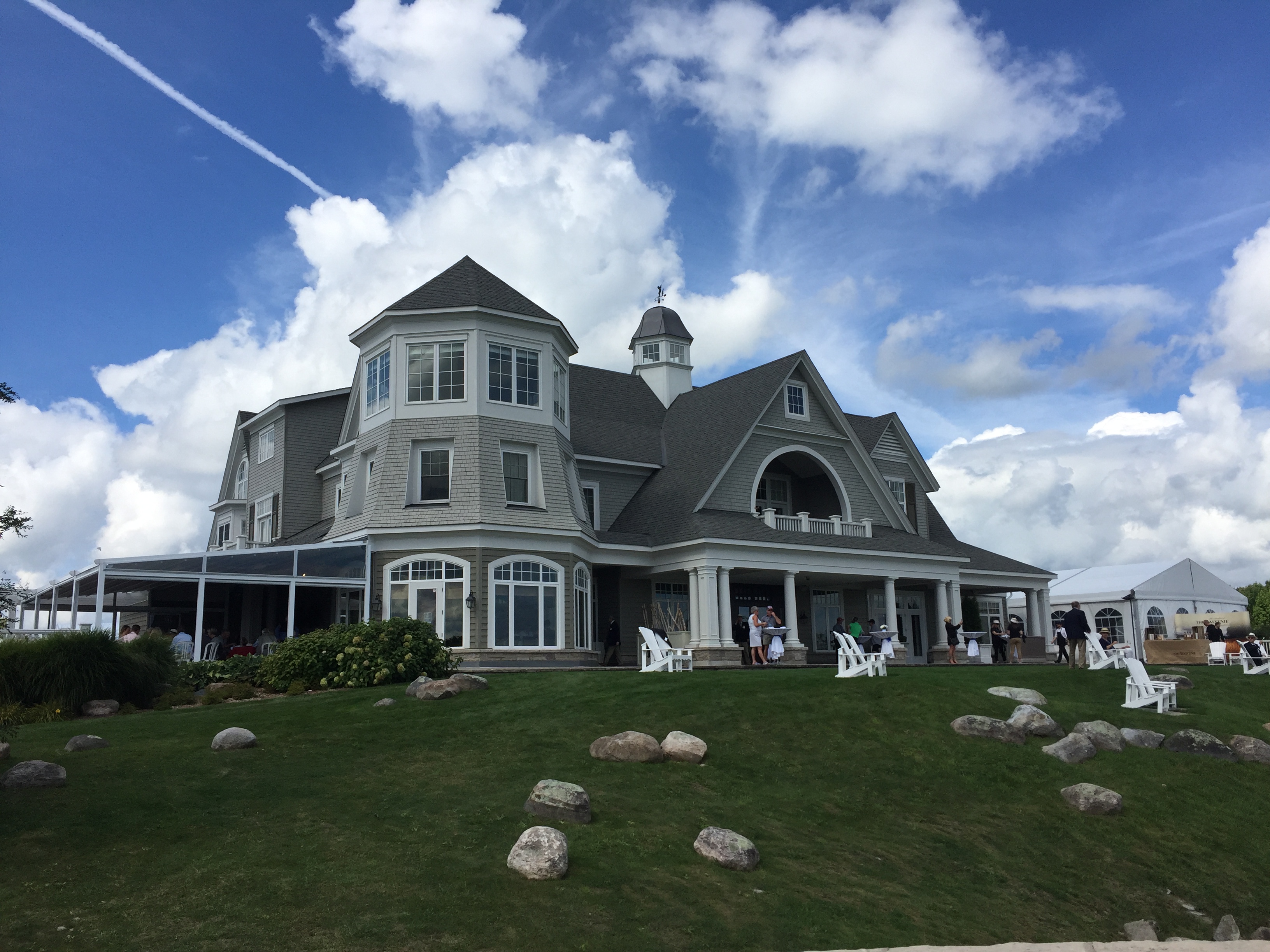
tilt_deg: +11.3
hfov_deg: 61.7
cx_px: 635
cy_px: 476
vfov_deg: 48.2
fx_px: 1064
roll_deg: -0.6
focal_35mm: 29
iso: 32
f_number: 2.2
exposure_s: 1/2825
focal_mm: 4.15
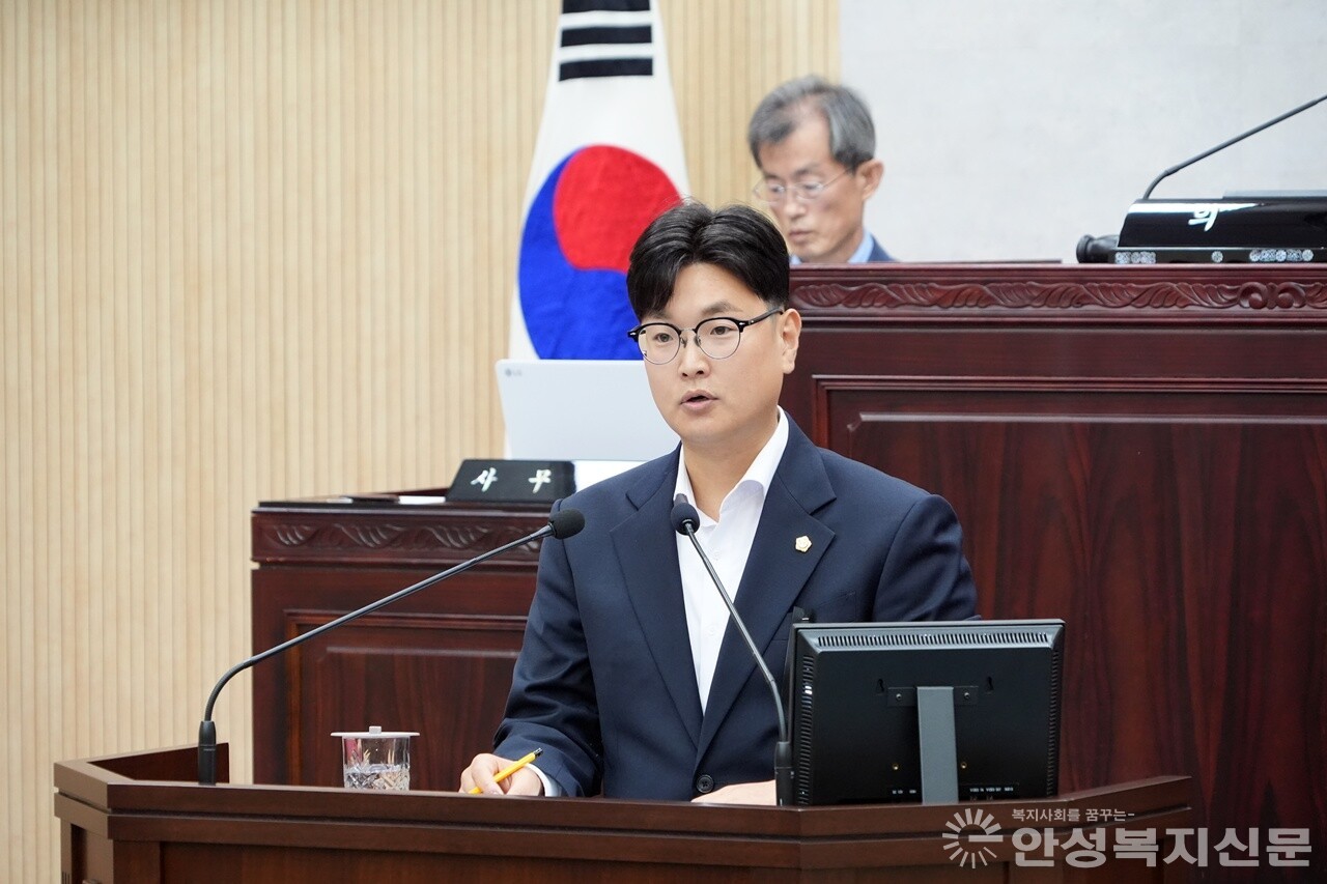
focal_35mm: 184
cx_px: 664
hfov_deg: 11.2
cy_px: 442
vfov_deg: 7.5
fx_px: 6781
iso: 3200
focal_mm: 184
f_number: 8
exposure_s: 1/60
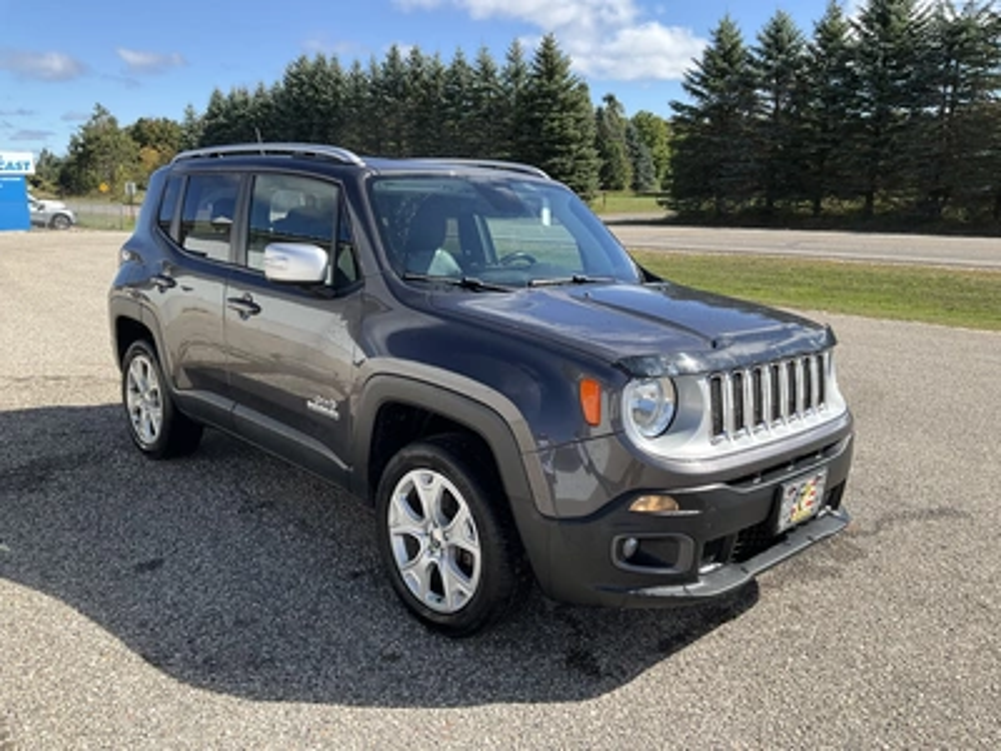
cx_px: 500
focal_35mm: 29
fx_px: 839
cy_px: 376
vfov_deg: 48.2
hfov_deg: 61.7
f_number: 1.8
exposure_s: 1/912
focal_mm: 3
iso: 25
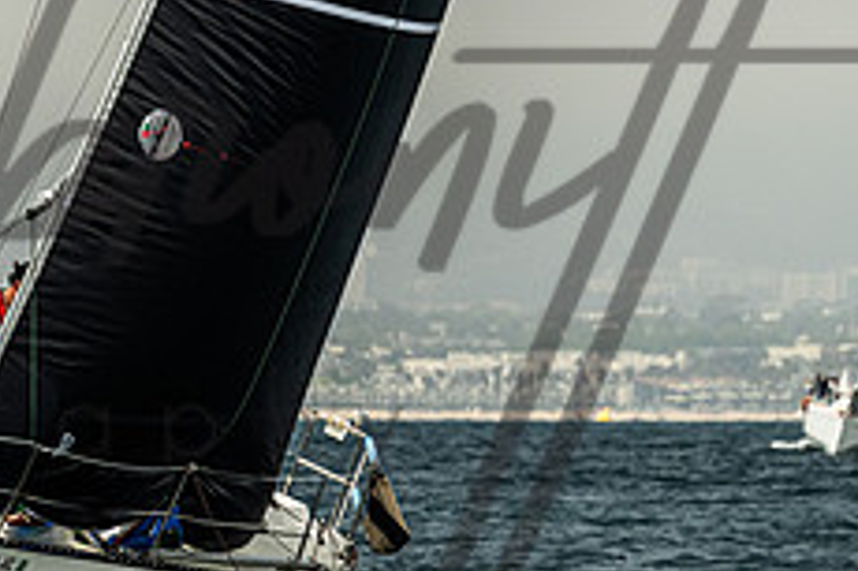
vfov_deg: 2.3
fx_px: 14075
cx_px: 98
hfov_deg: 3.5
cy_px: 113
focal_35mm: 591
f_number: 6.3
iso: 400
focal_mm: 200
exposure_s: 1/1250
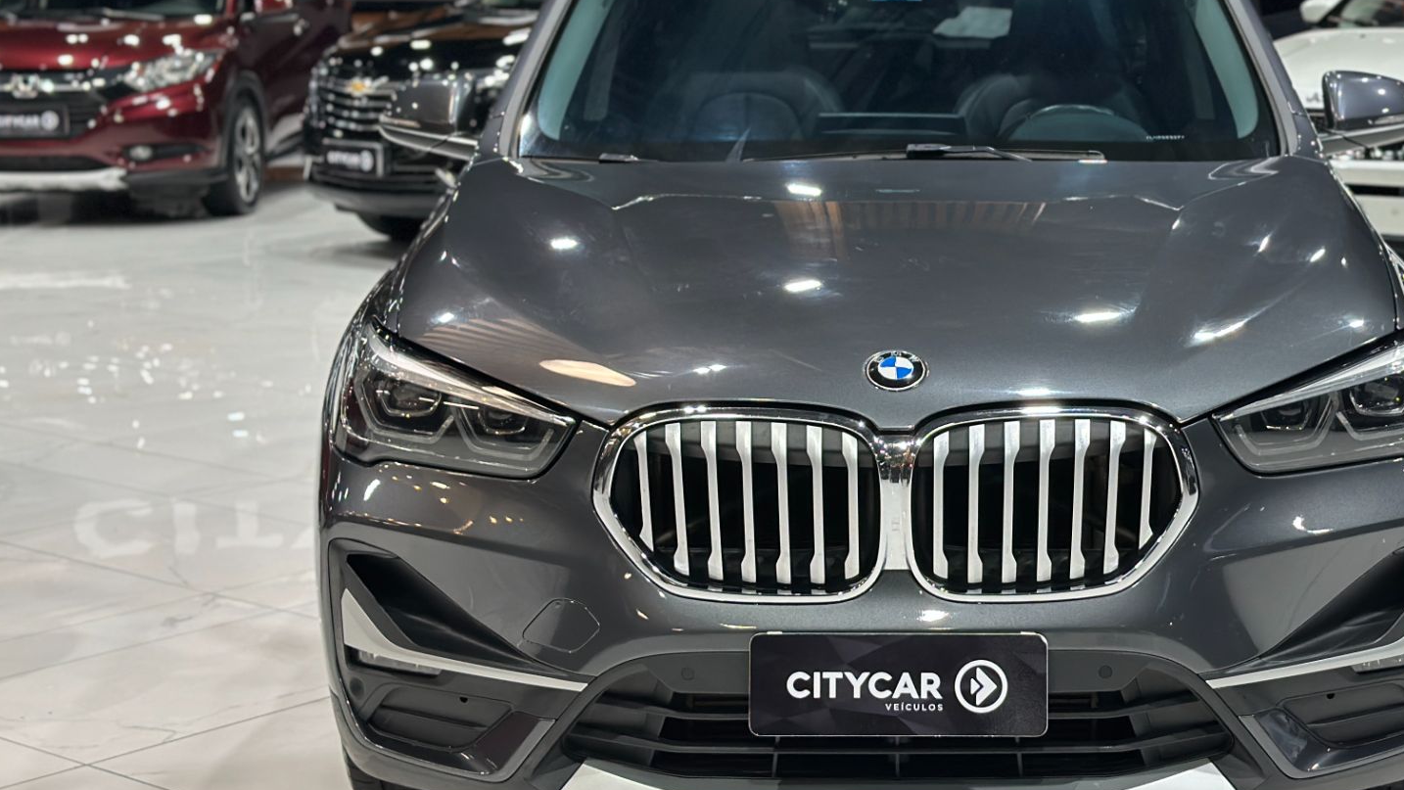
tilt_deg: -9.3
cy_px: 347
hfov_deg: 30.0
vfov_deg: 17.2
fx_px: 2606
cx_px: 915
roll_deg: -0.3
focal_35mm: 70
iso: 125
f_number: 1.78
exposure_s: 1/60
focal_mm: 6.86
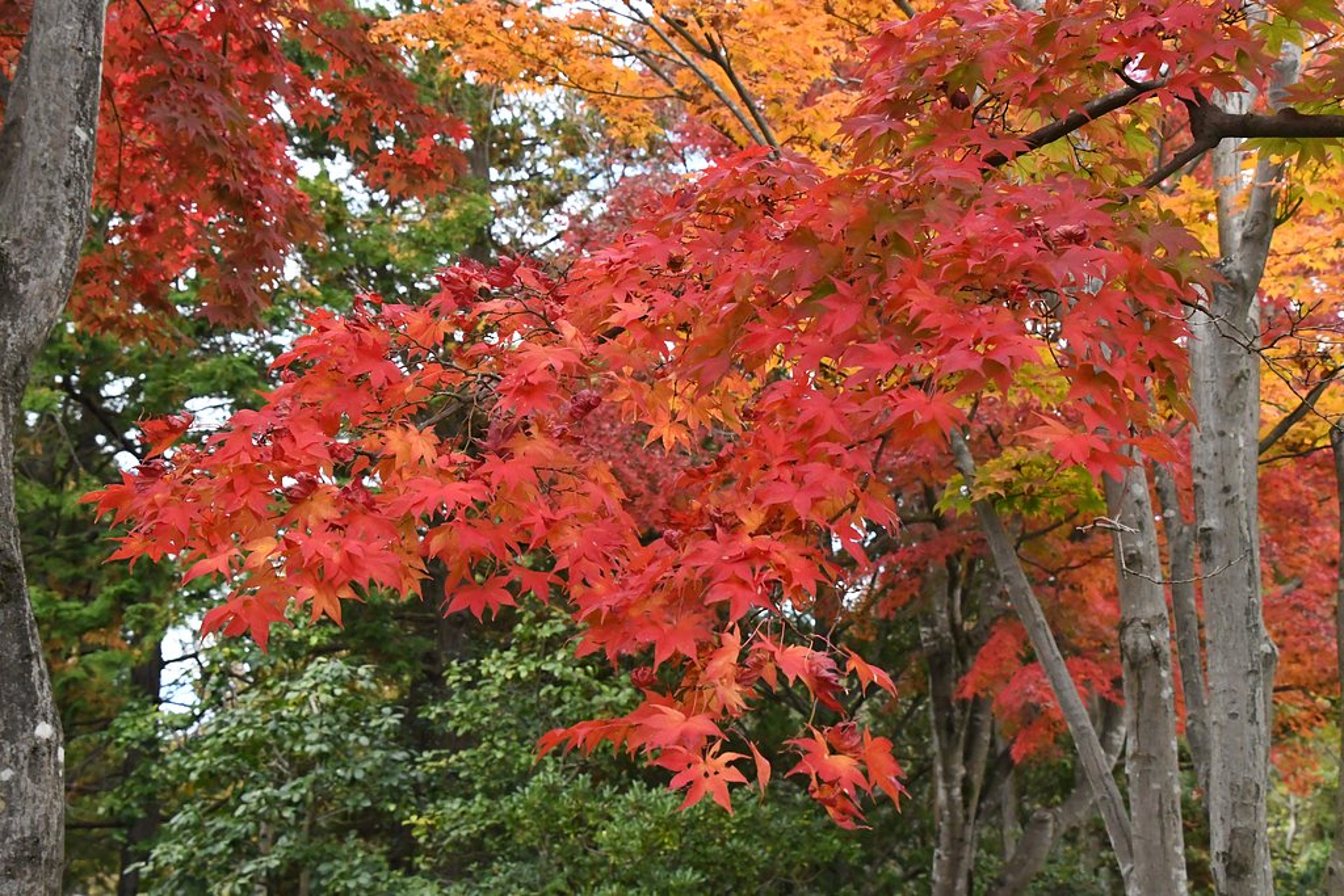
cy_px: 448
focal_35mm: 57
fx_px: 2128
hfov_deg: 35.0
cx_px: 672
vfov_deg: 23.8
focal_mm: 38
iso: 6400
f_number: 9
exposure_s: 1/1250
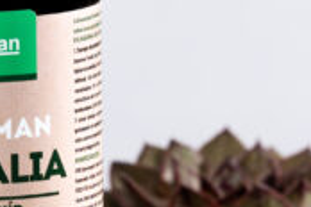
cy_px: 148
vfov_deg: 1.4
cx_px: 254
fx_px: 8630
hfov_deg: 2.1
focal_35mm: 999
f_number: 9
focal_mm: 170
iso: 250
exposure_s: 1/125
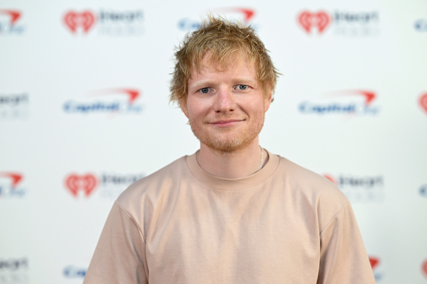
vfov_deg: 16.1
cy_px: 142
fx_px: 1008
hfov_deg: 23.9
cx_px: 214
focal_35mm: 85
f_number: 2
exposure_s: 1/1000
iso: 3200
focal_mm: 85
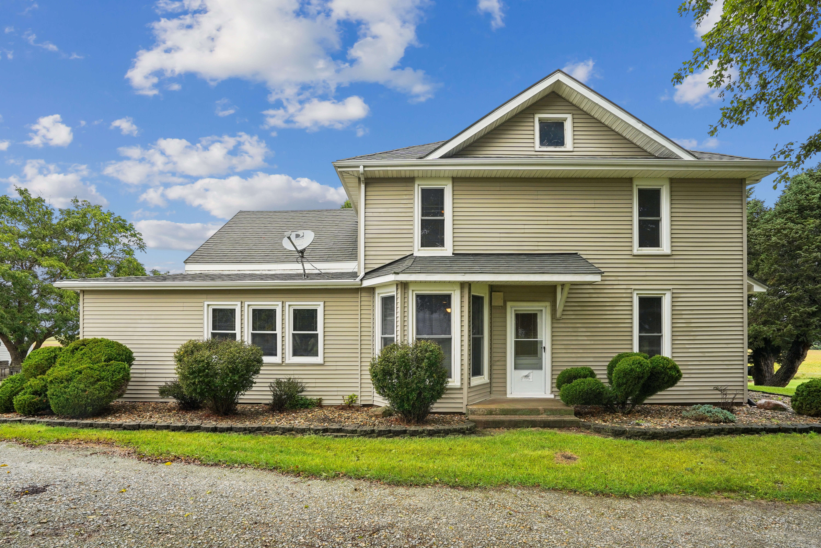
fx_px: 365
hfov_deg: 96.7
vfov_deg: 73.7
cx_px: 410
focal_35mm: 16
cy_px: 274
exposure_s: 1/80
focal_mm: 16
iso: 400
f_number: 9
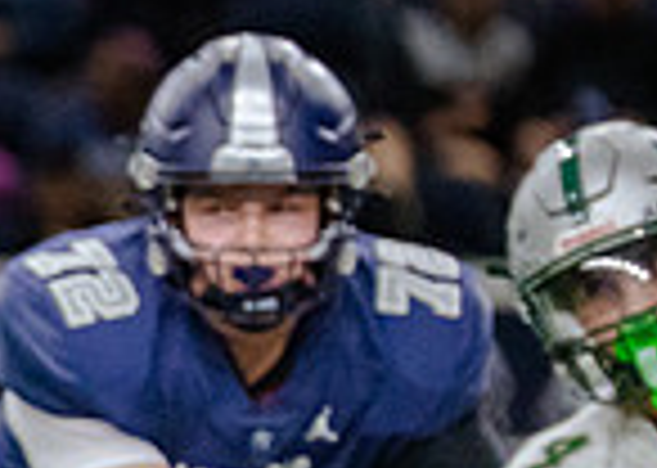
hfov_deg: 1.8
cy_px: 609
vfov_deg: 1.3
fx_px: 20693
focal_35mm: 1110
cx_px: -1196
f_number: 2.8
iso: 3200
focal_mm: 175
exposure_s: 1/1250
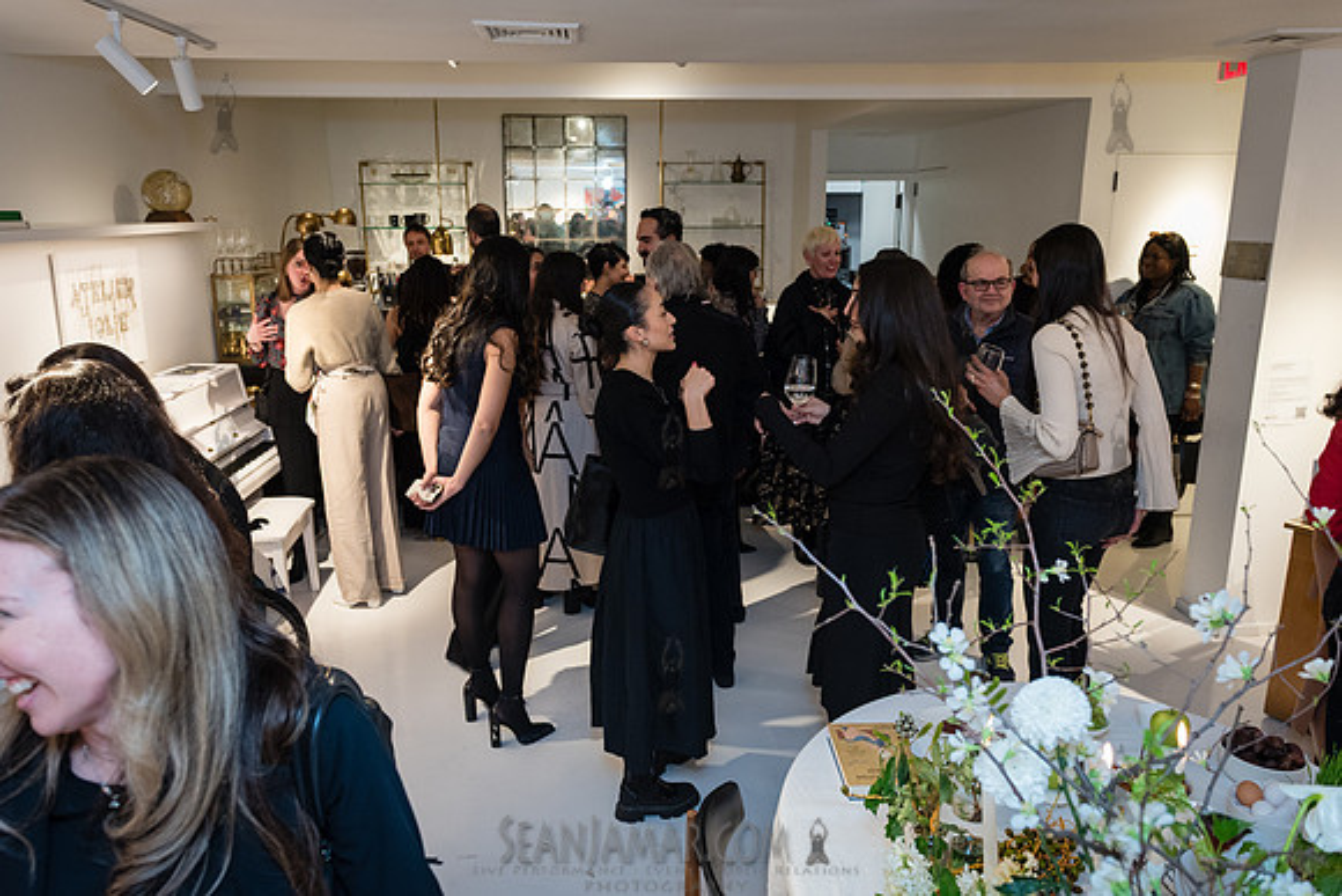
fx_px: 963
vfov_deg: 49.9
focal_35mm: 26
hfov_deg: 69.7
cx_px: 671
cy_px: 448
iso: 1600
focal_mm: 24
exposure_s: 1/160
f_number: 4
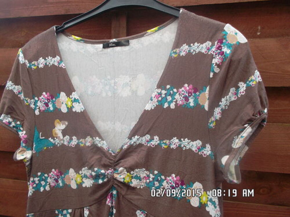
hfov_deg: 63.4
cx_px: 145
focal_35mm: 28
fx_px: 235
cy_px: 108
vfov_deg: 49.7
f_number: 3.3
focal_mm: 4.1
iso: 80
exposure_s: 1/56
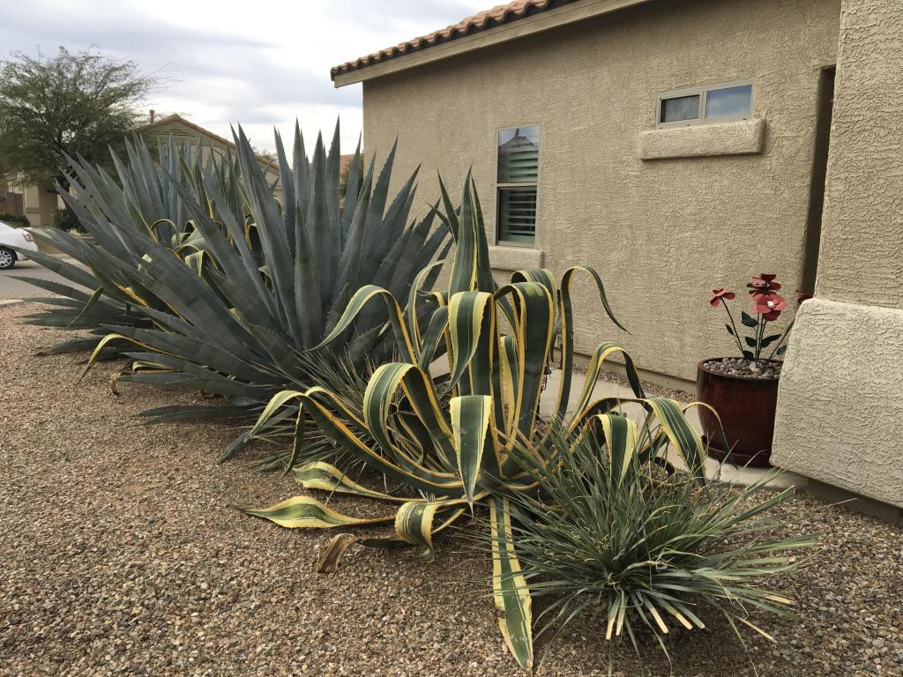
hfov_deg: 61.7
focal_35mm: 29
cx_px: 452
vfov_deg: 48.2
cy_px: 338
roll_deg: -1.2
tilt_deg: -10.1
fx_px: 756
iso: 25
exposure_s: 1/864
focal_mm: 4.15
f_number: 2.2
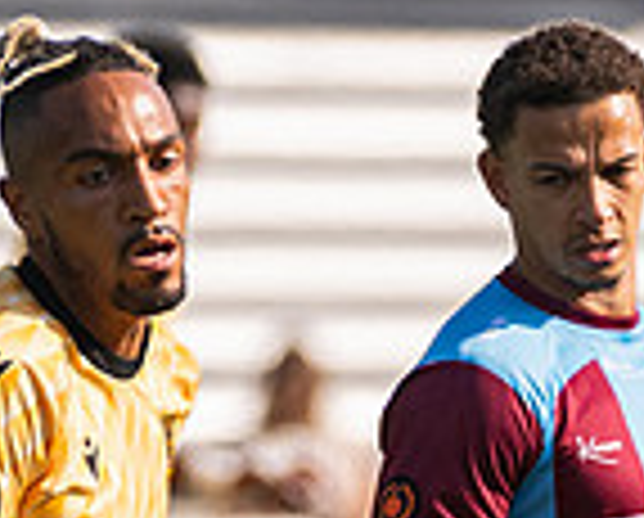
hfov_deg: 1.0
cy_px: 700
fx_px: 36670
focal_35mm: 1920
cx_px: 465
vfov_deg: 0.8
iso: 200
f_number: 2.8
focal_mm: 240
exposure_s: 1/3200
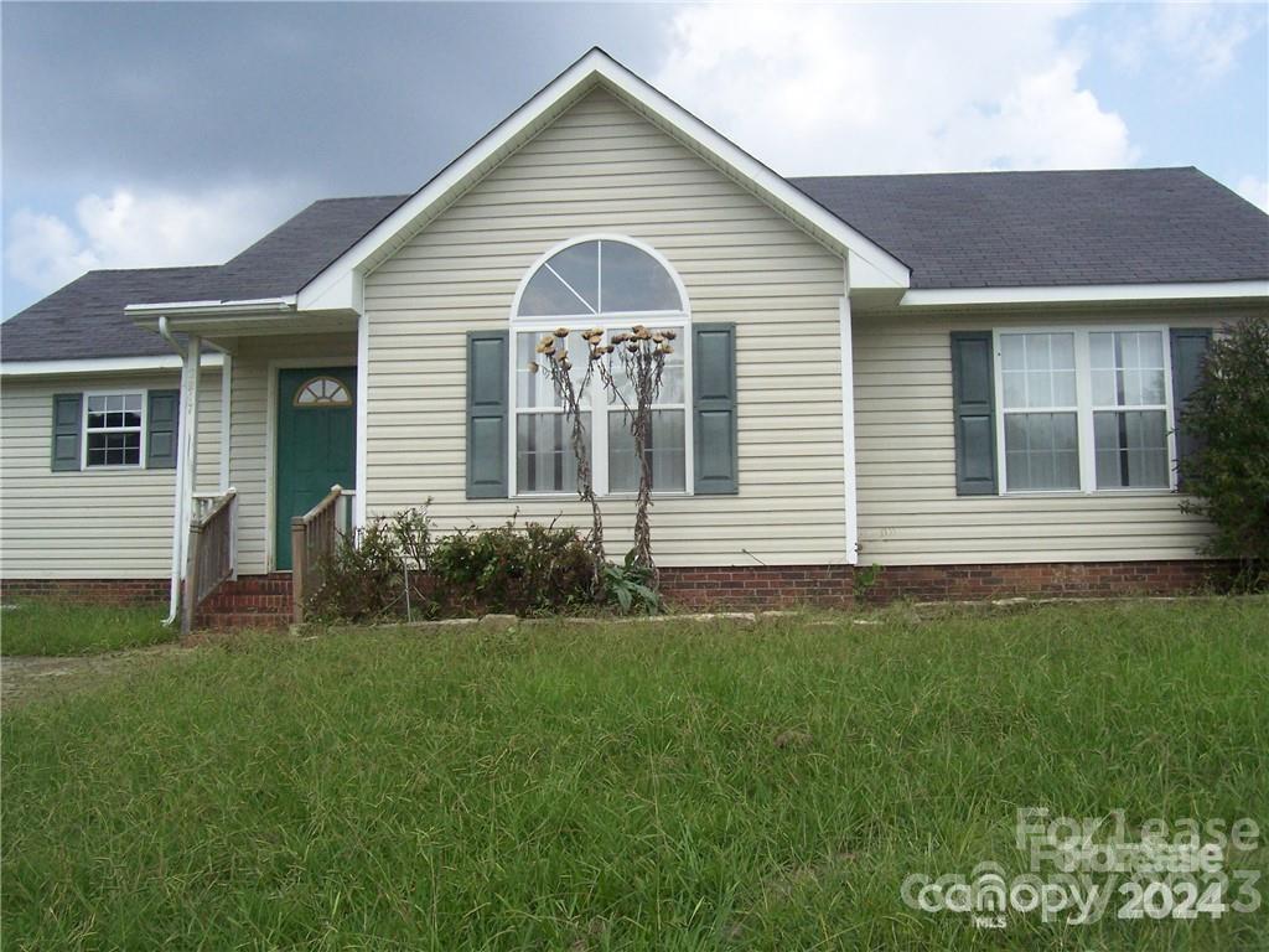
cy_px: 476
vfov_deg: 41.8
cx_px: 634
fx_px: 1246
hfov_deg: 54.0
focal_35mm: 34
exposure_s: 1/750
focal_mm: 5.6
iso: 160
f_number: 5.6
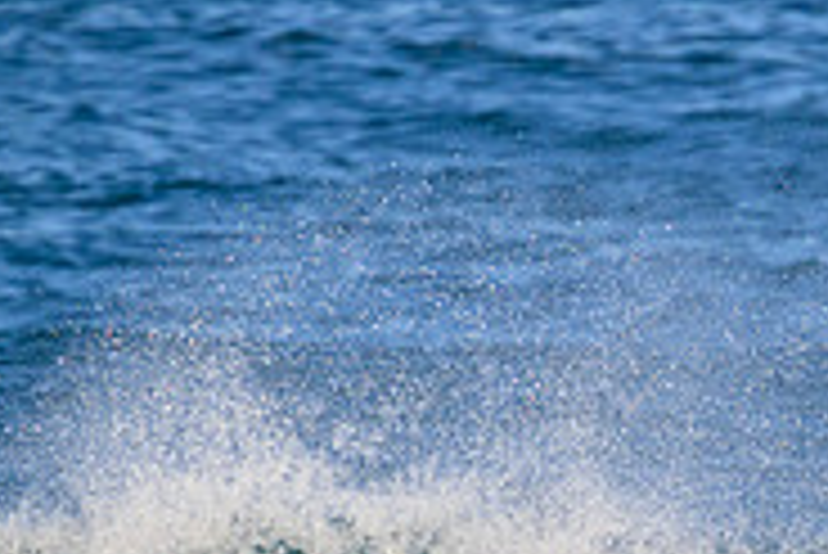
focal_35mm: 1956
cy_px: 849
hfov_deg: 1.1
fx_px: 45022
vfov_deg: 0.7
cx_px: 1278
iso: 1250
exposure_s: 1/2000
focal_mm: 620
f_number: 11
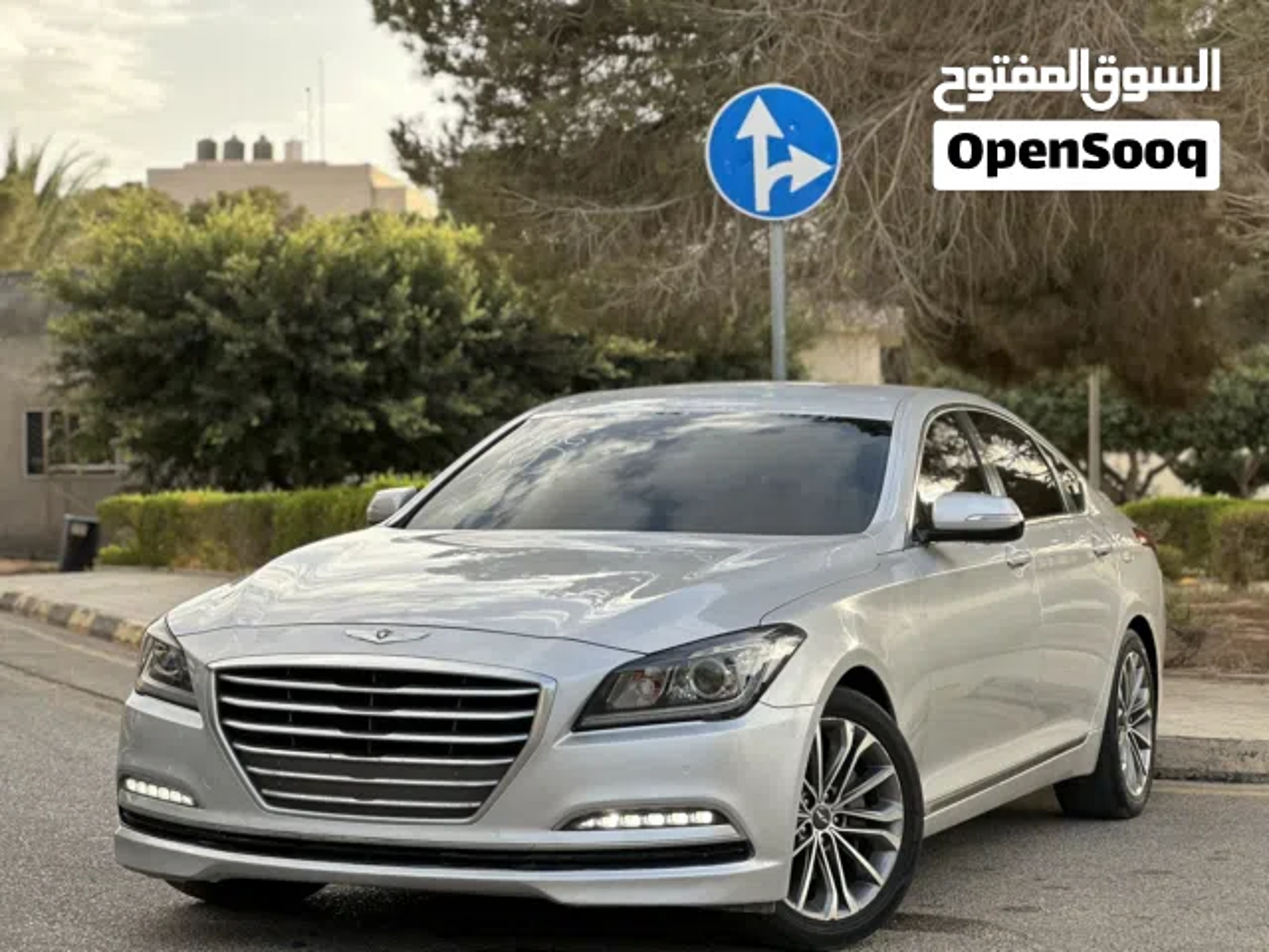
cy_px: 476
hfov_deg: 25.3
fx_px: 2823
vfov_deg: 19.1
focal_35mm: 77
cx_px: 634
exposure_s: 1/121
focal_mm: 9
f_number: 2.8
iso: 32
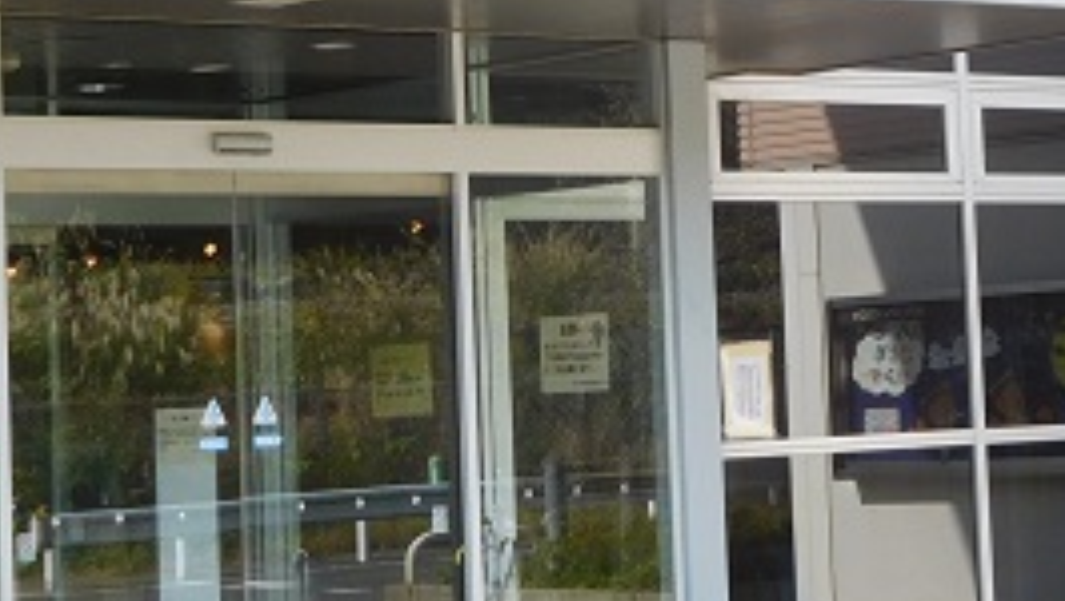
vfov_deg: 9.2
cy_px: 52
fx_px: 3702
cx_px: 781
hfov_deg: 16.3
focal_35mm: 131
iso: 125
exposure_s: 1/200
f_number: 4.1
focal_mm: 8.9
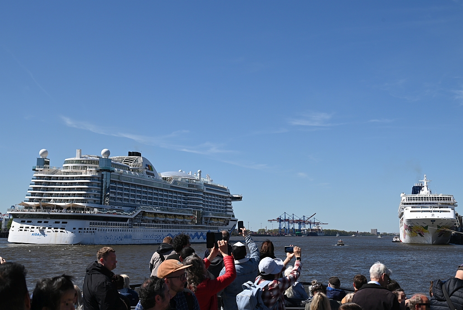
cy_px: 155
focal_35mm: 46
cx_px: 232
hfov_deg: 42.7
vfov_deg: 29.3
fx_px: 592
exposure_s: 1/500
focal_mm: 46
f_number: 7.1
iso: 100
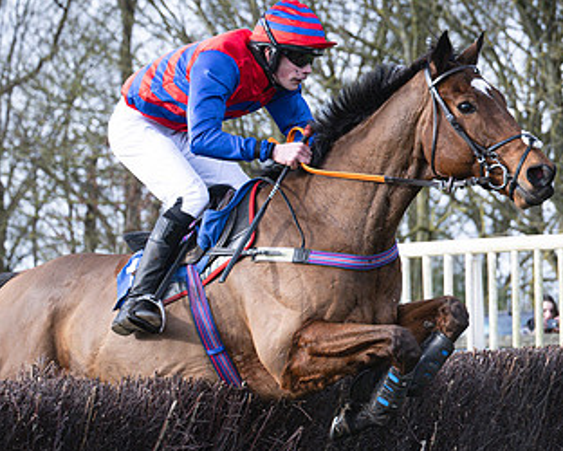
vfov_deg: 9.0
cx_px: 273
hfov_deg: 11.2
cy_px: 291
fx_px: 2868
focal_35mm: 172
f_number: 2.8
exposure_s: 1/2000
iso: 400
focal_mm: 70
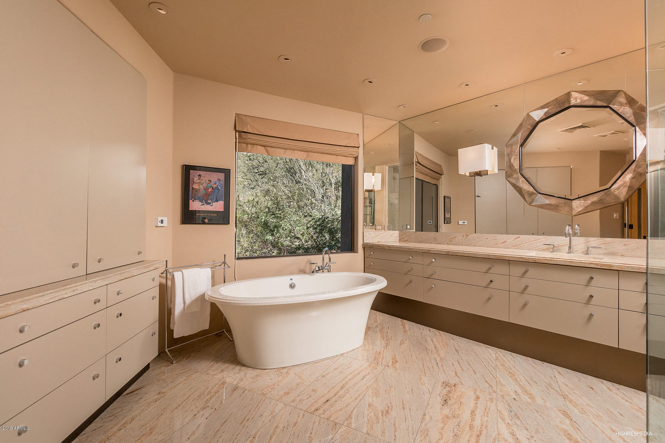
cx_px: 332
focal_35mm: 15
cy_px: 222
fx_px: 277
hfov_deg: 100.4
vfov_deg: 77.3
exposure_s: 1/200
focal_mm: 10
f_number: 8
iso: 640
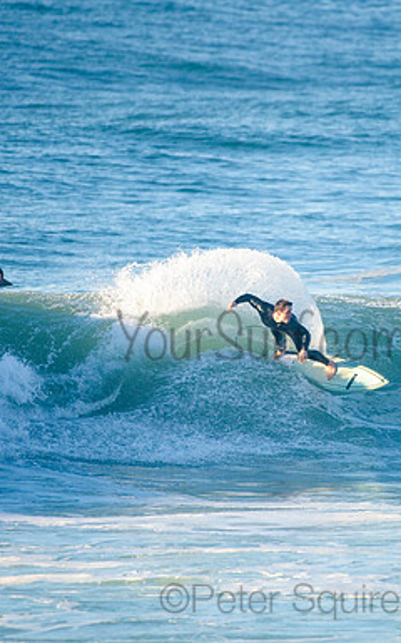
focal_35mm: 769
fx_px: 13472
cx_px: 289
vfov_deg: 2.7
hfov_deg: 1.7
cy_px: 322
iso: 320
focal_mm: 500
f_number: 5.6
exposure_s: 1/1600
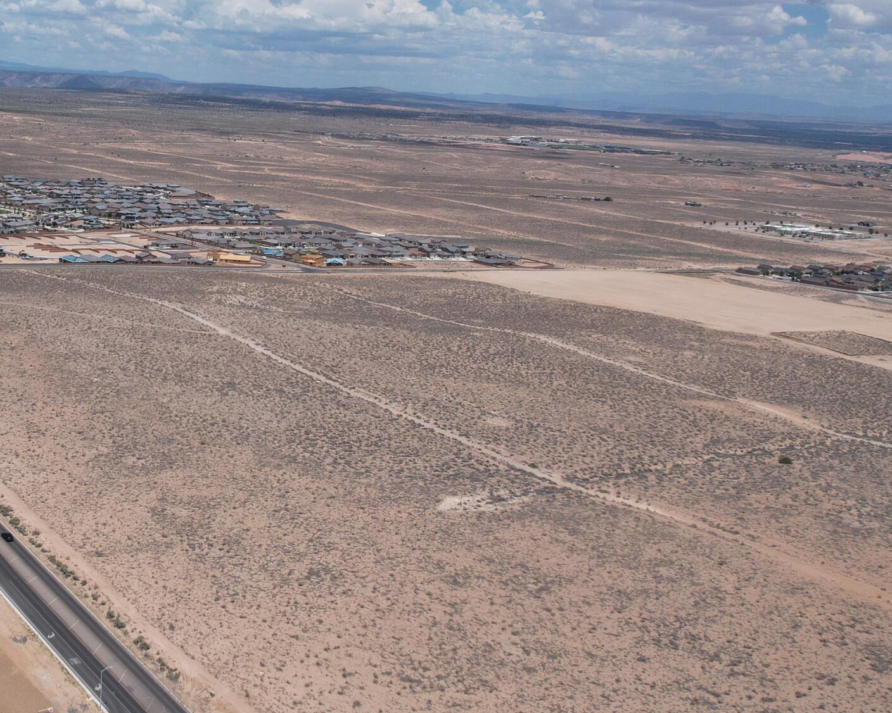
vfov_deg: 33.8
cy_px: 223
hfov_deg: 40.5
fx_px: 1161
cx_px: 194
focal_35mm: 44
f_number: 2.8
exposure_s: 1/4000
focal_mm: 8.38
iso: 100
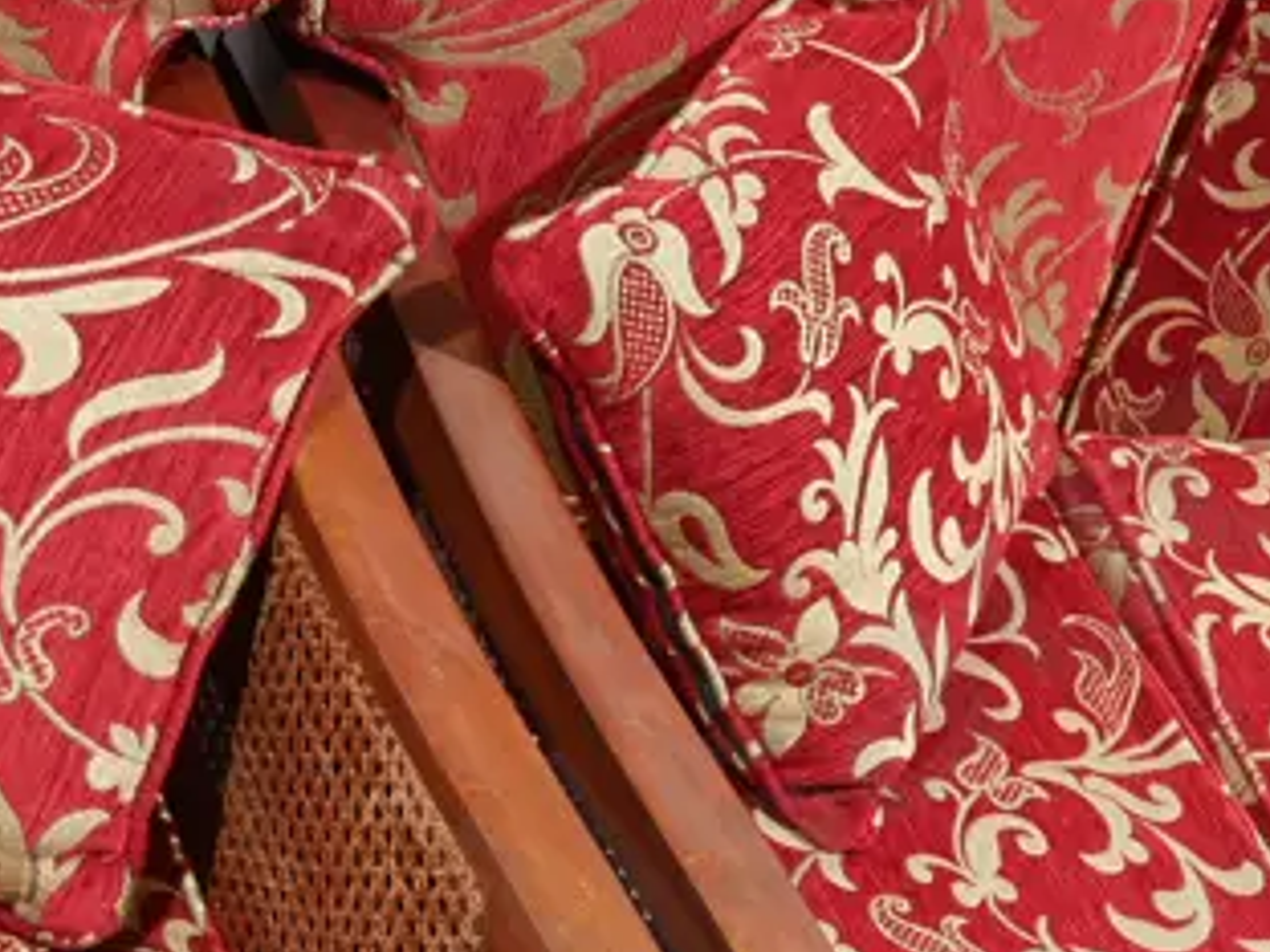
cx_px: 1095
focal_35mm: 92
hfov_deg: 20.9
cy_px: 557
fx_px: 3375
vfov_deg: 16.1
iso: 500
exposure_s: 1/60
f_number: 3.5
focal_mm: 14
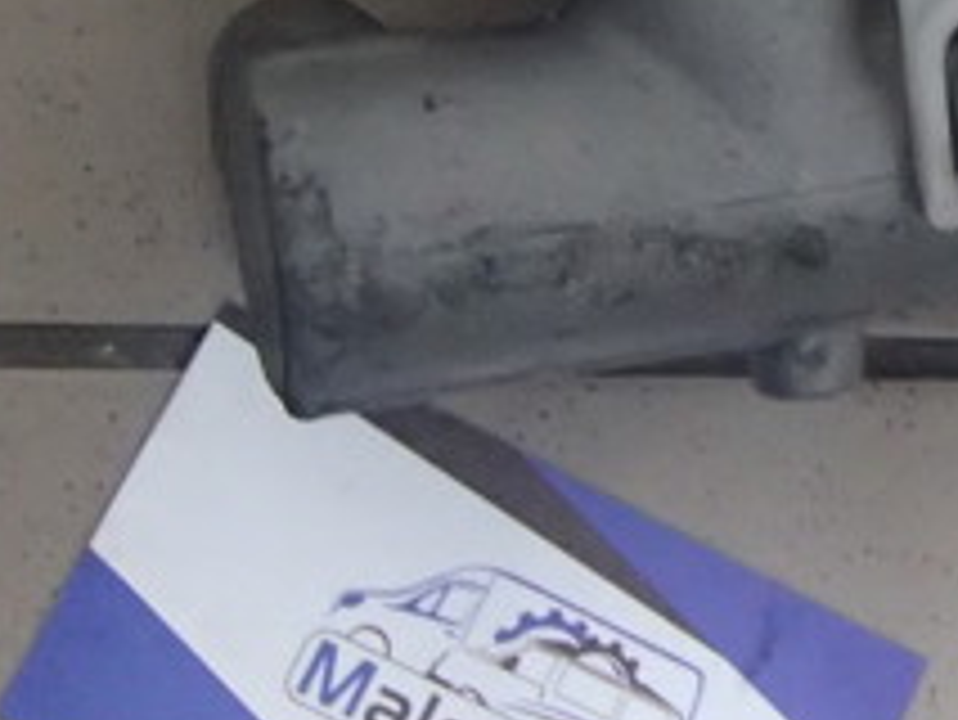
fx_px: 3074
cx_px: 1030
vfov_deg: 13.2
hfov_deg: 17.2
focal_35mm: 111
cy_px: 25
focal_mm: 6.64
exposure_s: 1/15
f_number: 4.7
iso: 1600
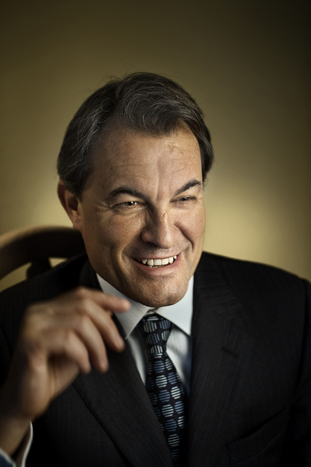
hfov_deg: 27.0
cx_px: 156
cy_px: 234
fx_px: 648
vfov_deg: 39.6
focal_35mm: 50
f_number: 2.8
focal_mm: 50
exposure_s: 1/15
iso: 200
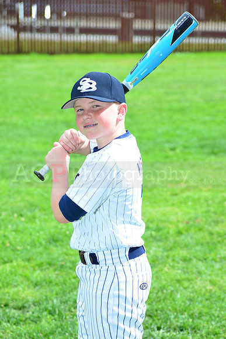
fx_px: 1270
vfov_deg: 15.2
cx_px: 113
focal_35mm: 135
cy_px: 170
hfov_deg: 10.2
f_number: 8
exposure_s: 1/200
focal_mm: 135
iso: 200
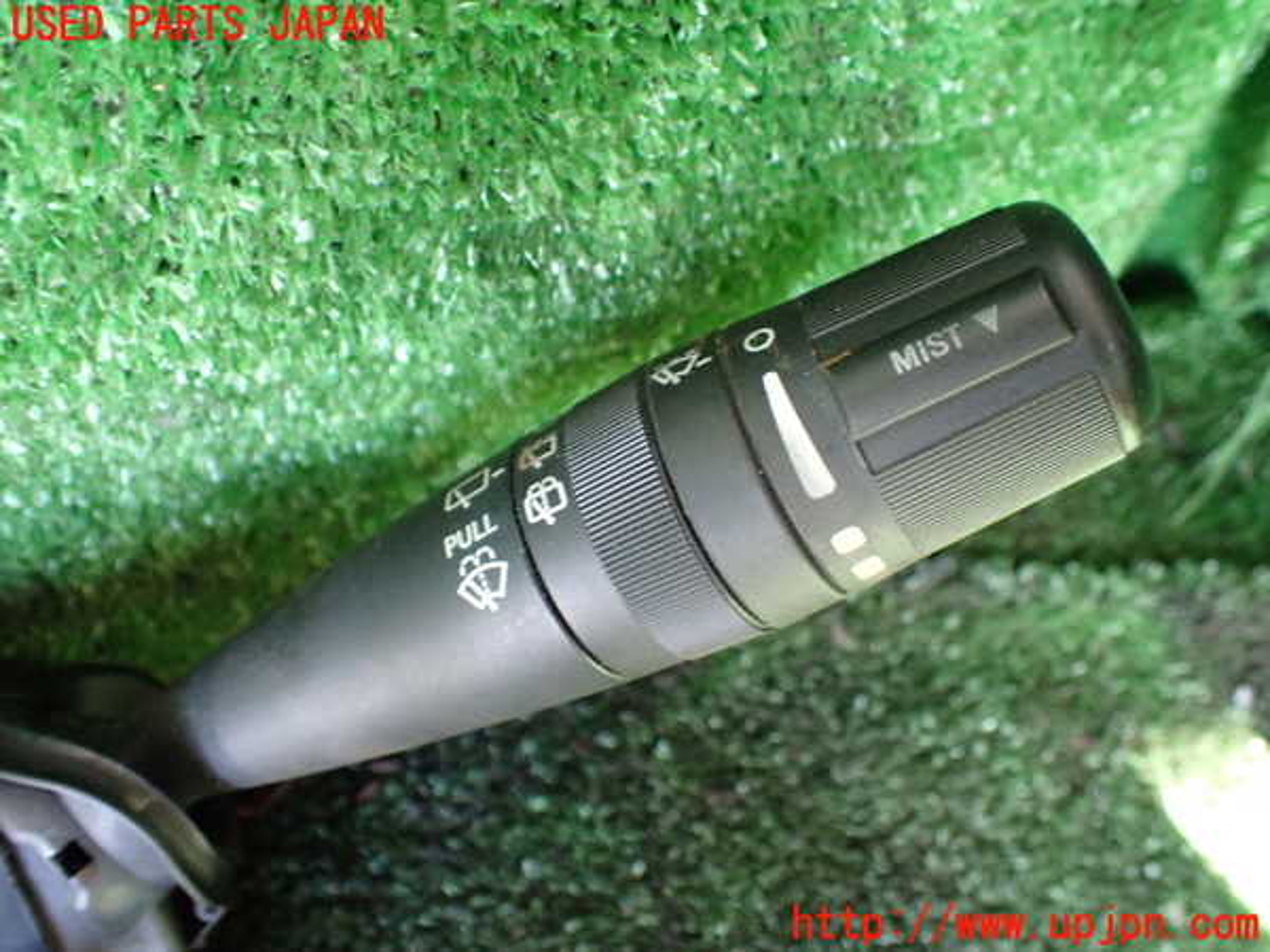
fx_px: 1101
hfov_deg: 60.0
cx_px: 635
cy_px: 476
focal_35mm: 30
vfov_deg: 46.8
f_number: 2.3
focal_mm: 5.4
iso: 800
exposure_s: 1/40
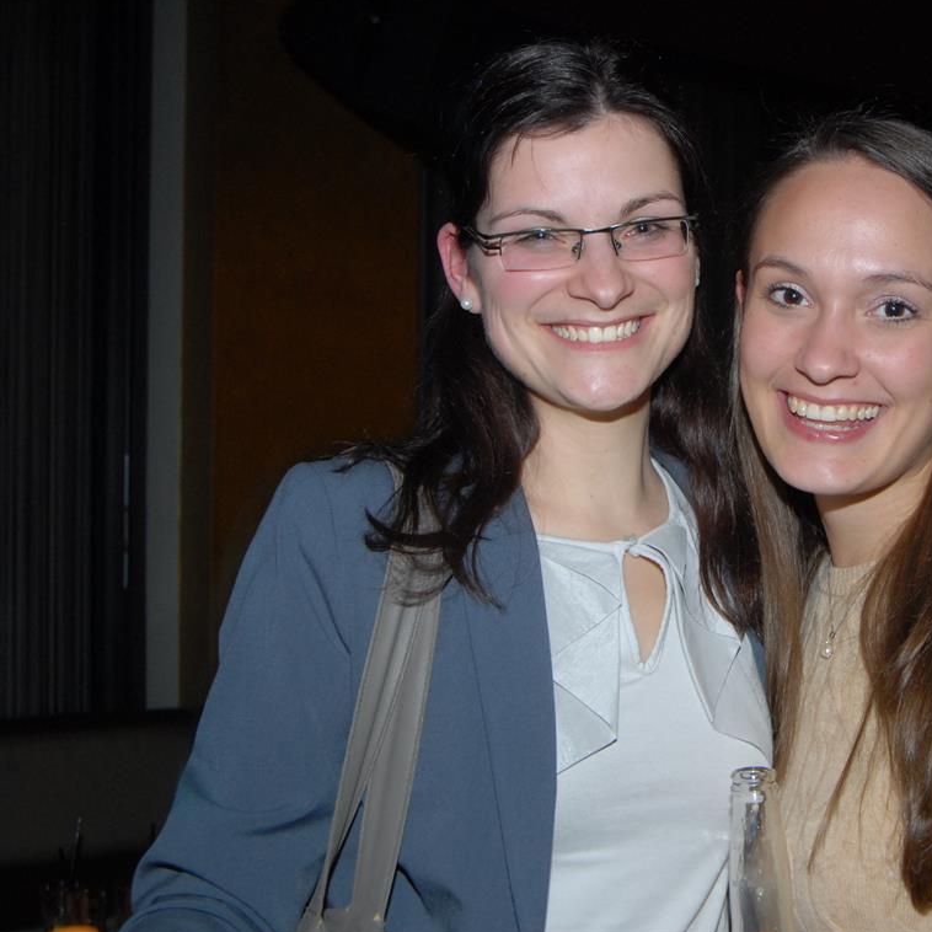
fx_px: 1645
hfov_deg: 31.2
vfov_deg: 31.6
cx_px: 684
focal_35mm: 54
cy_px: 466
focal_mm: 28
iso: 400
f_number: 5.6
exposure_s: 1/5
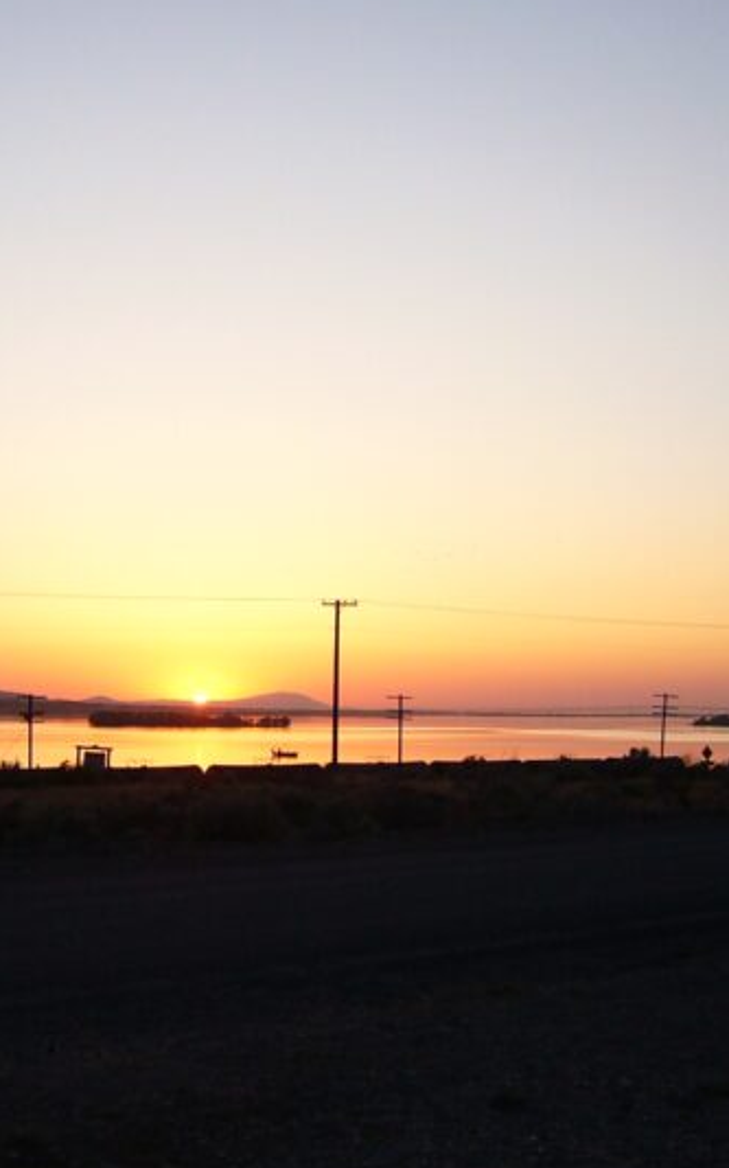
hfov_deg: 22.5
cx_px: 188
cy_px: 701
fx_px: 1812
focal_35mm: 57
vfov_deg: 35.6
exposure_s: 1/200
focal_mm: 4.6
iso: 80
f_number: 2.8
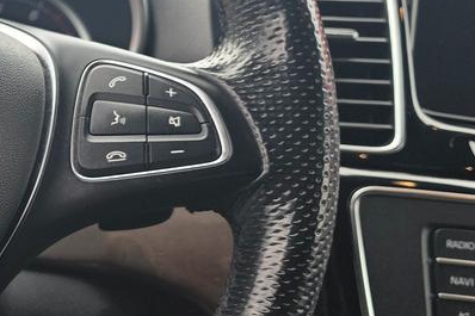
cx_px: -146
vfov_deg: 17.7
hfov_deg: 23.3
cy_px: 180
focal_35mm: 77
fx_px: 1016
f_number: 1.7
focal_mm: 6.3
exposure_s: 1/95.8
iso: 16
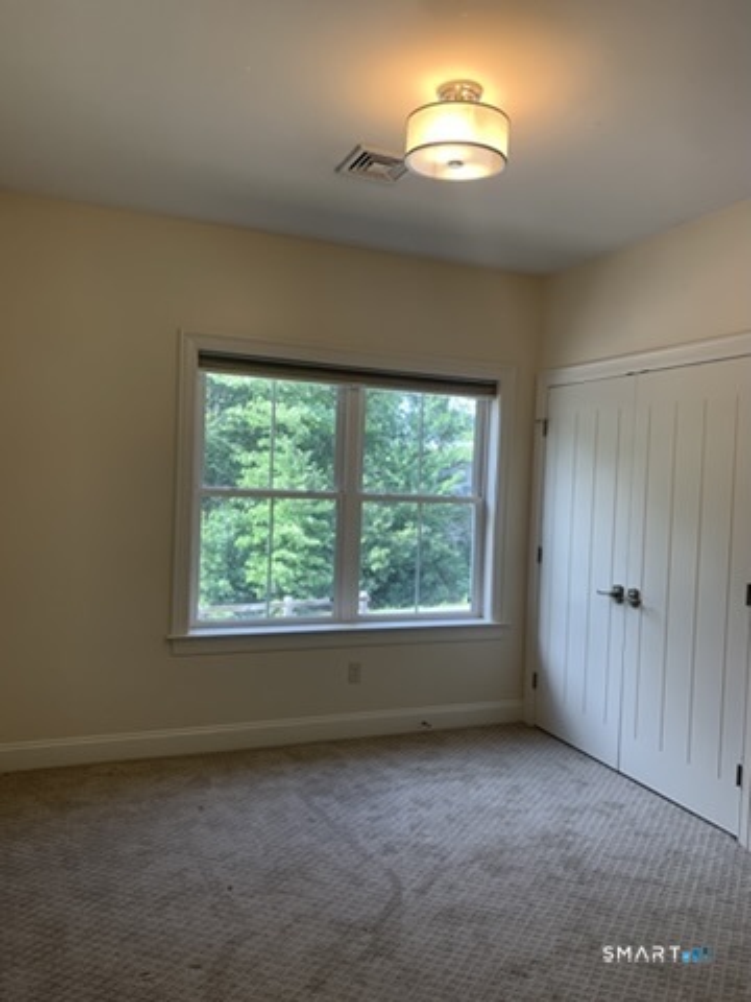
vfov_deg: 67.3
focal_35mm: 26
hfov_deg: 53.1
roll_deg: -2.8
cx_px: 376
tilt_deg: -1.4
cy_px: 501
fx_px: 752
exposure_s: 1/120
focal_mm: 4.25
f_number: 1.8
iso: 32
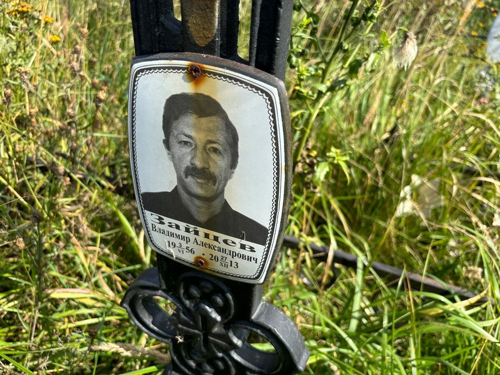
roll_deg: -3.7
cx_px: 250
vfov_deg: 53.1
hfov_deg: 67.3
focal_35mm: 26
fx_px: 376
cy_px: 188
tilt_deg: -32.1
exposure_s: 1/1616
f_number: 1.6
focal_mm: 5.96
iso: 50
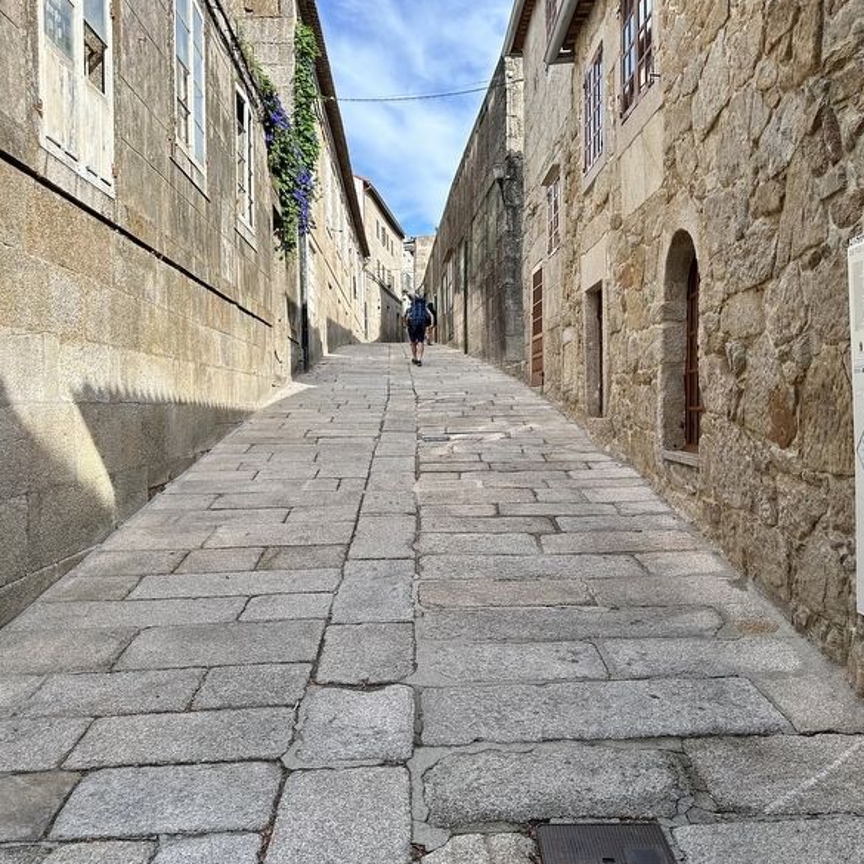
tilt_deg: -1.5
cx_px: 425
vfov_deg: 55.6
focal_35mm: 29
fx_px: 819
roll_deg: -0.1
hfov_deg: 55.6
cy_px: 430
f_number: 1.78
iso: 80
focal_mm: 6.86
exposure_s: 1/1587
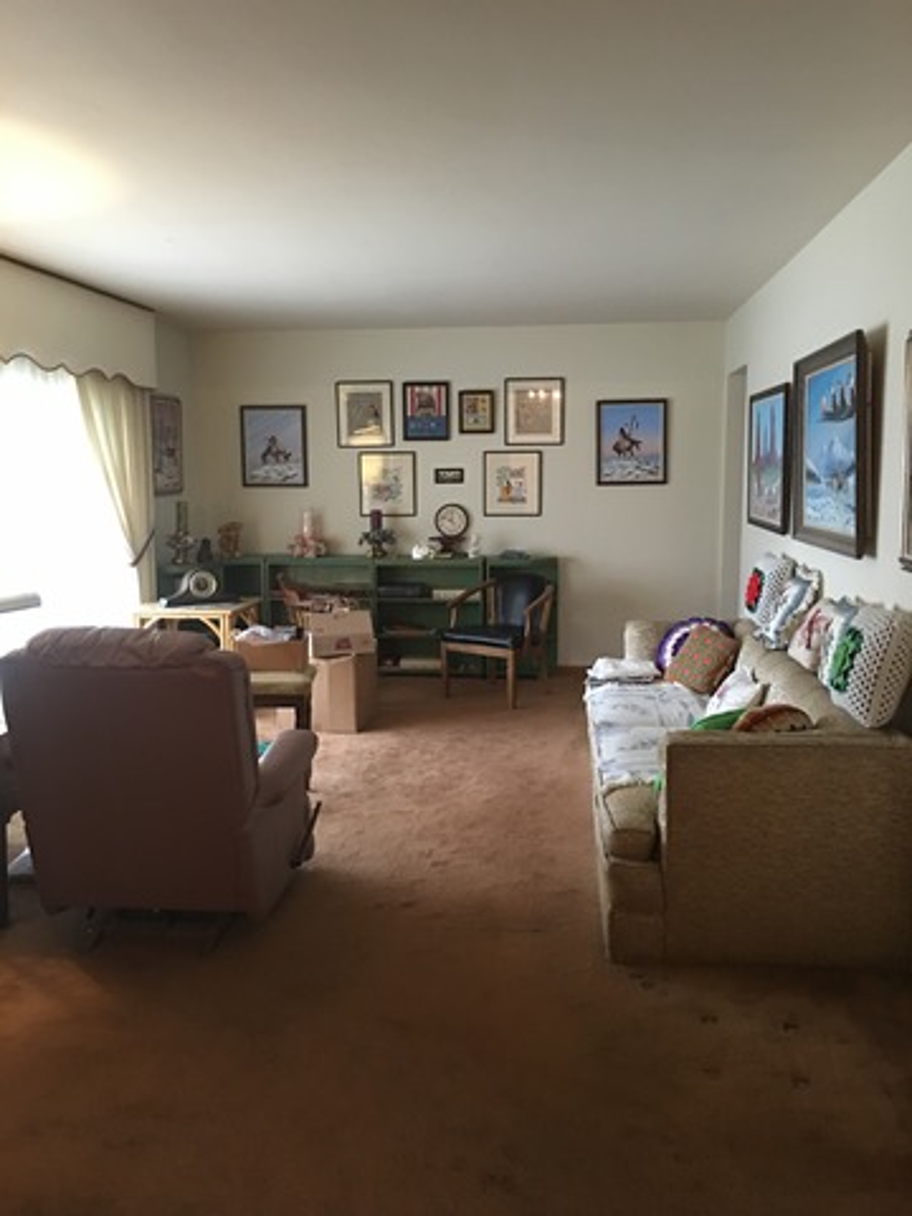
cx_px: 456
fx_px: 1019
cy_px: 608
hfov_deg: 48.2
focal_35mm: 29
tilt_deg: -6.9
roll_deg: +0.5
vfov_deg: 61.7
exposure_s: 1/4
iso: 64
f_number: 2.2
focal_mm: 4.15
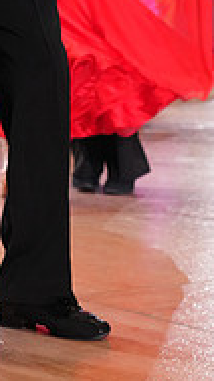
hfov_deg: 6.5
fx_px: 1850
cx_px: -100
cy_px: -167
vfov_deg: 11.4
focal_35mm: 183
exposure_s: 1/400
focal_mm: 57
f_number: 4
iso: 2000
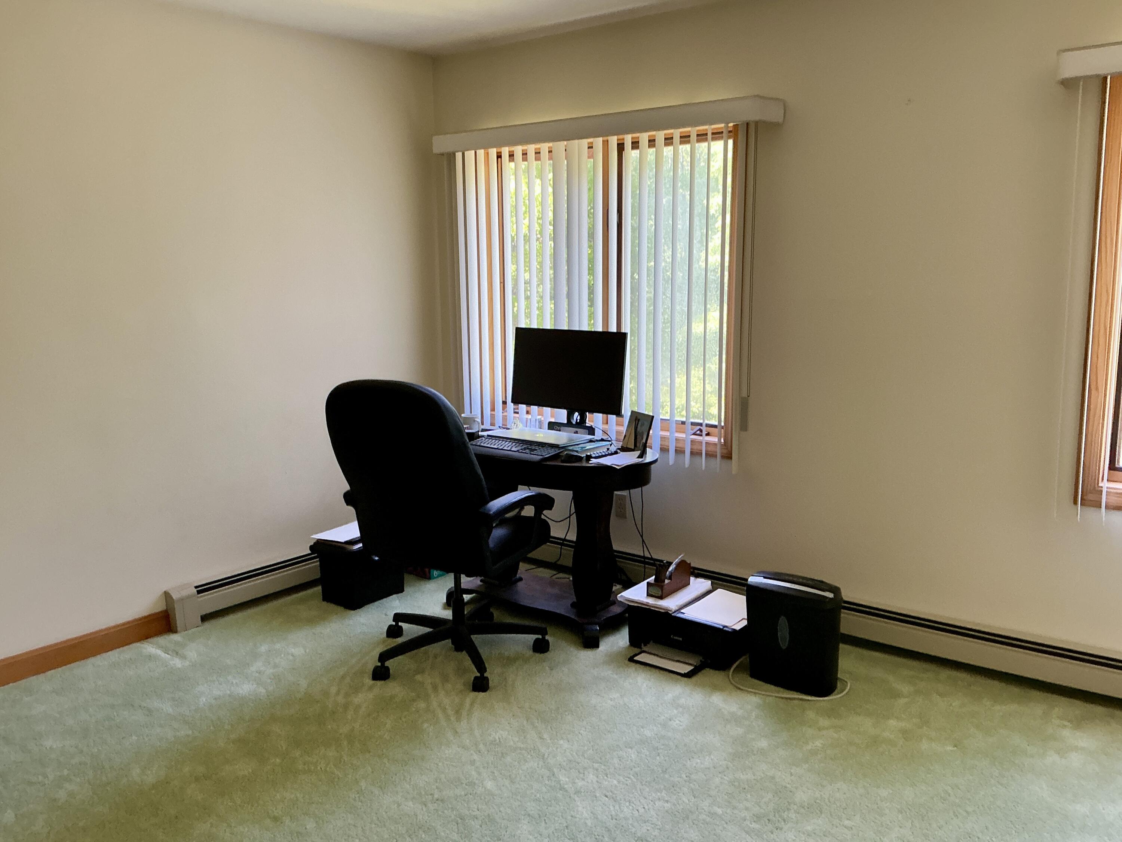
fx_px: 908
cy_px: 421
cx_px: 561
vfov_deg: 49.7
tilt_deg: -10.2
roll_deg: +1.1
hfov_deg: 63.4
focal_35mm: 28
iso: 125
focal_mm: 3
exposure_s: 1/60
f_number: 1.8
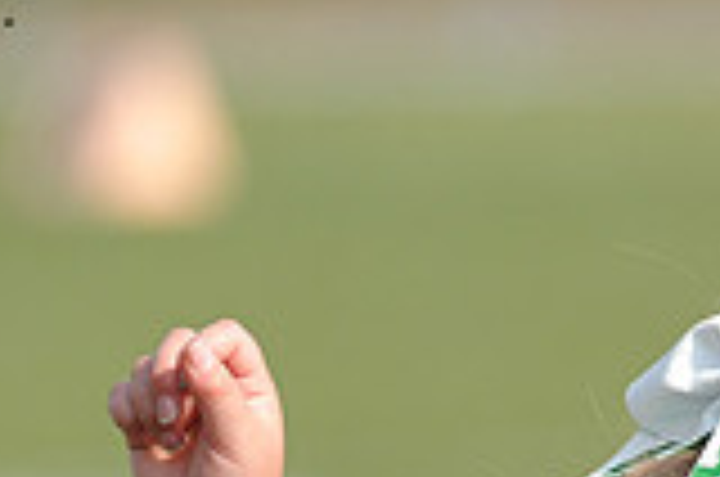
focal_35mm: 943
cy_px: 855
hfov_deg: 2.2
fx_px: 18822
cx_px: 765
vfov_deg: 1.5
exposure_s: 1/2500
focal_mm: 260
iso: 800
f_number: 5
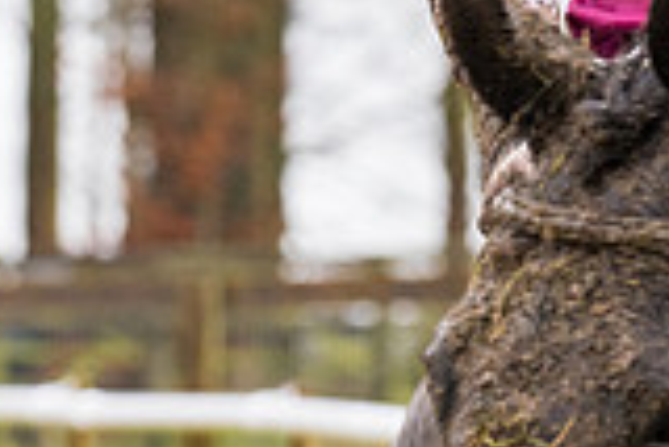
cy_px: -351
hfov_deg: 3.0
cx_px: 759
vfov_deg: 2.0
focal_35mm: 675
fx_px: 12555
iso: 2000
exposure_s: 1/80
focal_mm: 135
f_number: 5
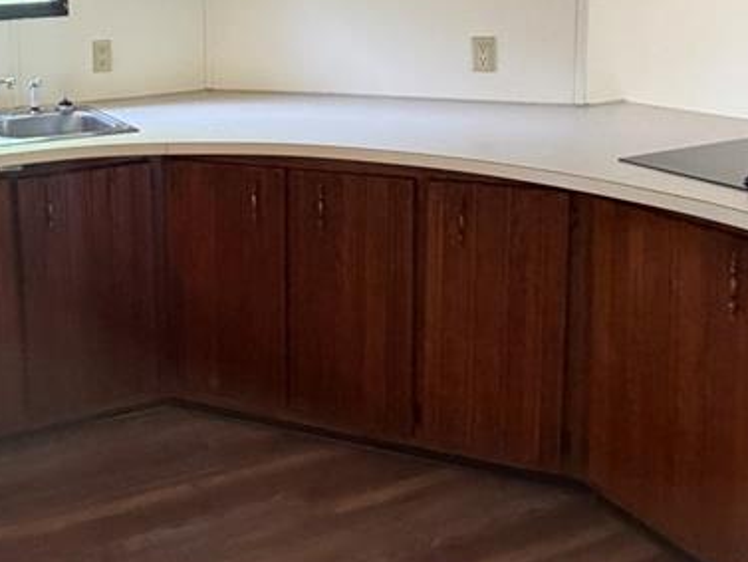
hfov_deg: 44.7
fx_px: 821
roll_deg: +2.5
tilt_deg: -5.9
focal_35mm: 38
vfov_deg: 35.2
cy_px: 42
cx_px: 81
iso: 400
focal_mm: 2.22
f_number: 2.2
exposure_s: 1/60
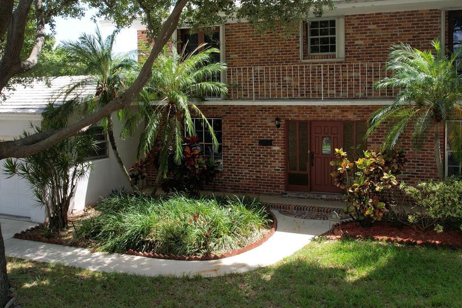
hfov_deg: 50.6
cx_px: 258
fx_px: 488
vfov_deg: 34.8
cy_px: 114
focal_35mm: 38
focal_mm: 8.38
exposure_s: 1/640
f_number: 2.8
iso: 100
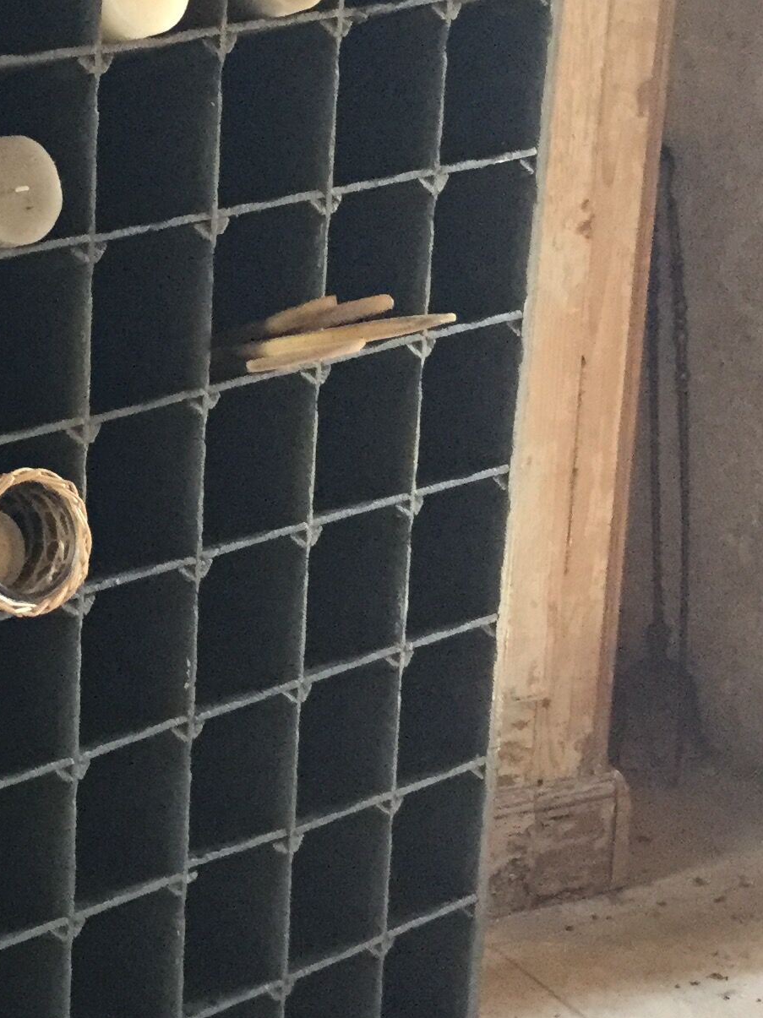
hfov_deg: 16.8
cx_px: -161
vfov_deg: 23.2
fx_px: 2470
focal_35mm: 84
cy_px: 391
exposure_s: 1/33
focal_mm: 3.3
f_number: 2.4
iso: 200
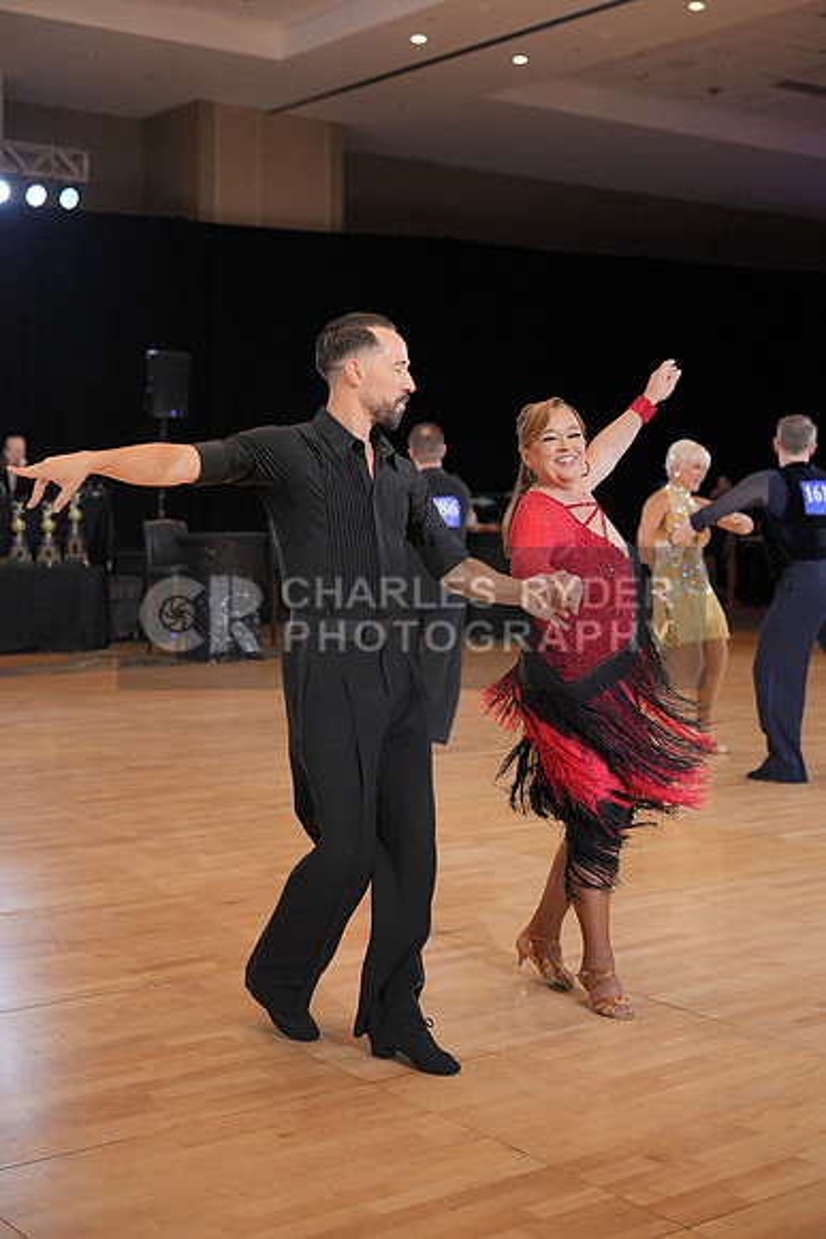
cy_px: 620
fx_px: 1720
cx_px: 413
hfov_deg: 27.0
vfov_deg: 39.6
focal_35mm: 50
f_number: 3.2
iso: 2000
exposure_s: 1/500
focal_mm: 50
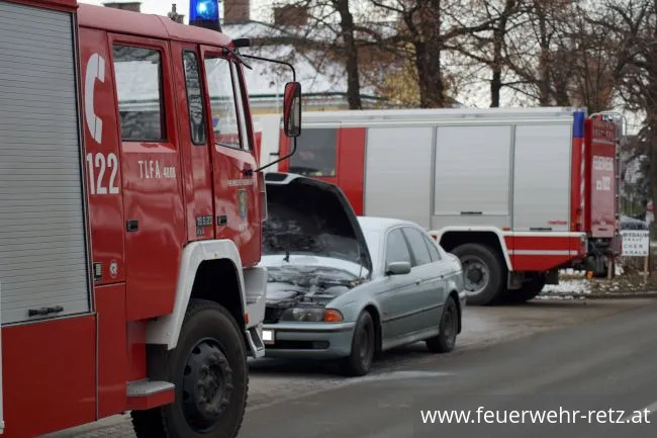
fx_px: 1916
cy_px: 219
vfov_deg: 13.0
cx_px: 328
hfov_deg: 19.5
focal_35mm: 105
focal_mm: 70
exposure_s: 1/200
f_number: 4.5
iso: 100
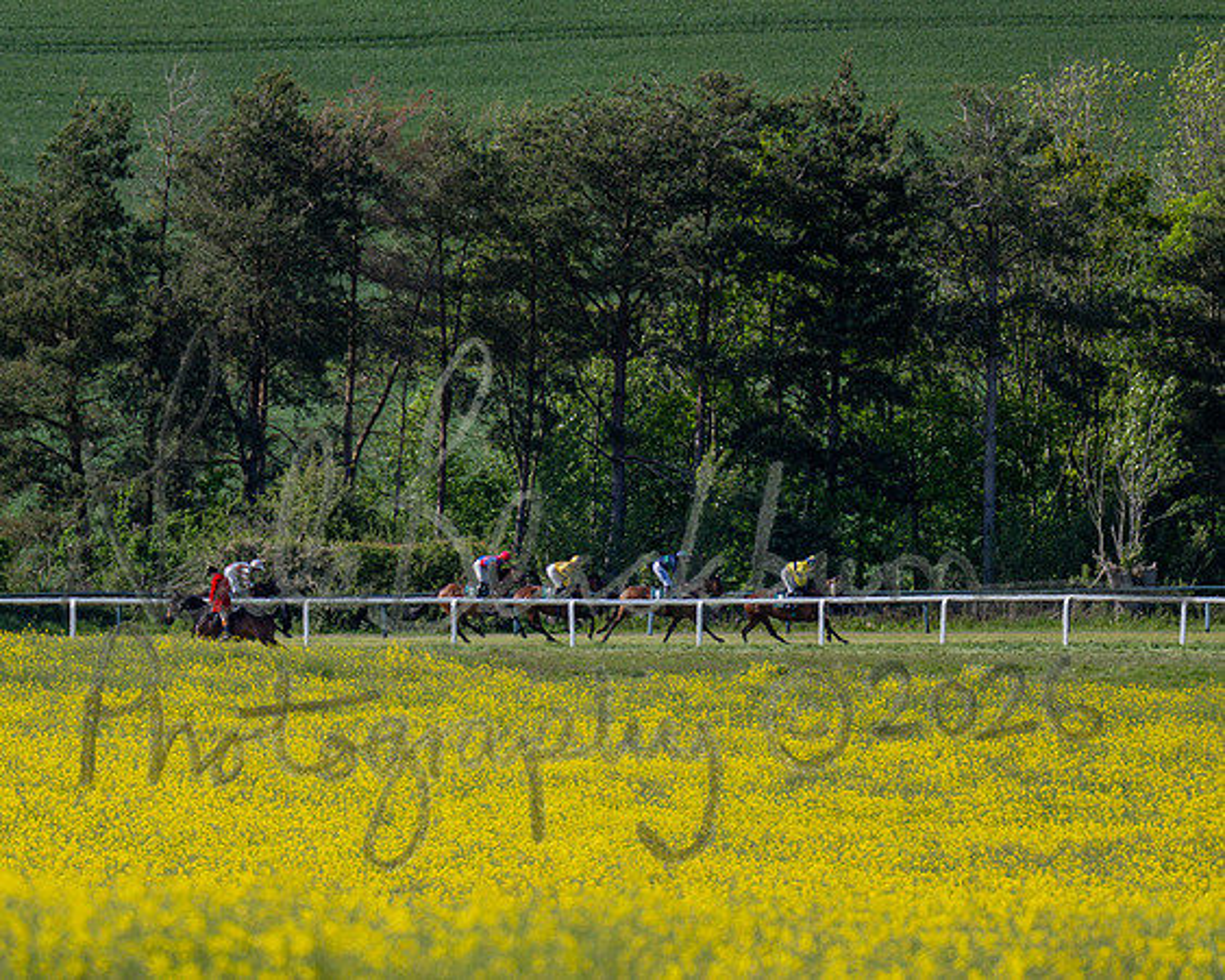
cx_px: 304
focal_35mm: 558
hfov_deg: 3.5
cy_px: 594
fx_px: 20212
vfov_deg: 2.8
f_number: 2.8
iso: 100
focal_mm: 200
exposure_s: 1/2000
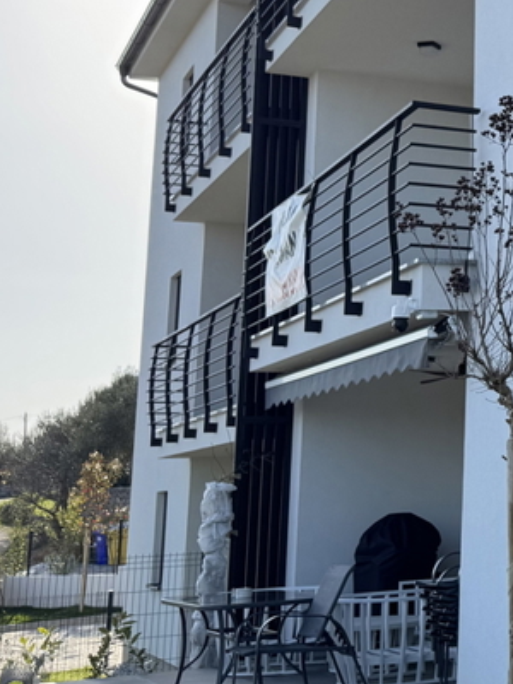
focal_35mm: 72
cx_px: 862
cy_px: 180
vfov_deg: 26.7
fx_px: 1423
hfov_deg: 17.4
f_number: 1.78
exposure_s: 1/1980
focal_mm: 6.76
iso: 80
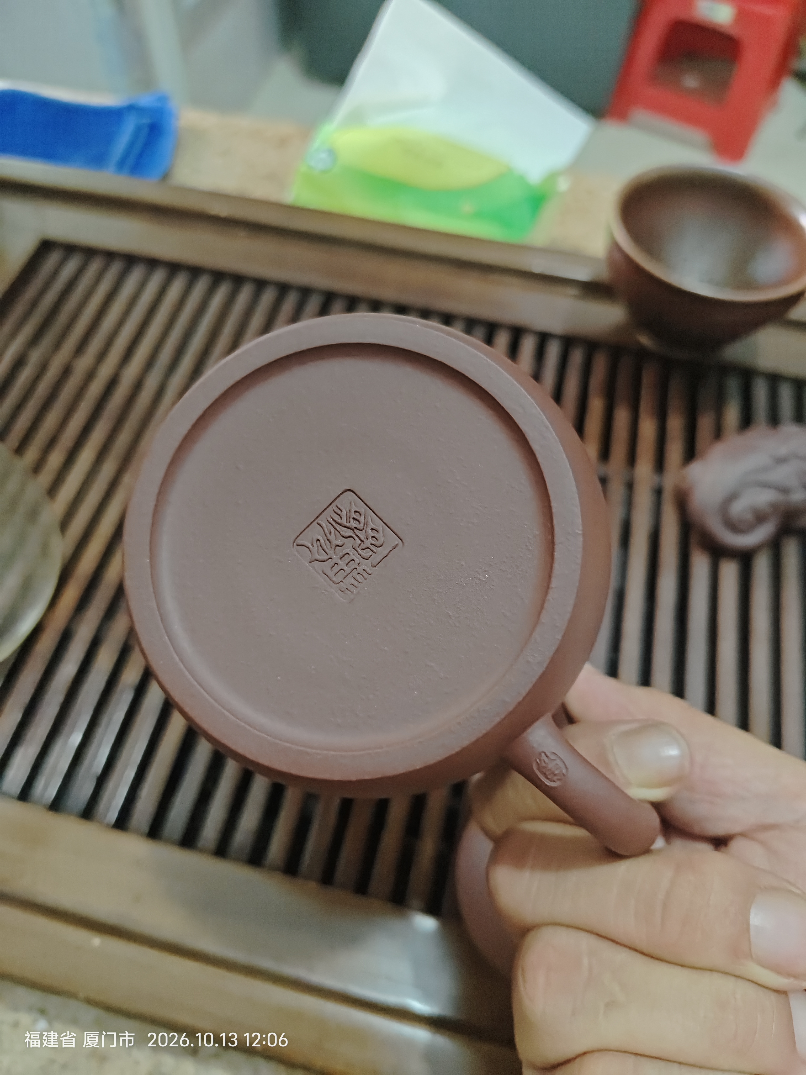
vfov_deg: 73.9
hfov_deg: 58.9
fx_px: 714
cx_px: 403
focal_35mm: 23
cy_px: 538
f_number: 1.88
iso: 7796
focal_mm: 5.56
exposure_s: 1/270
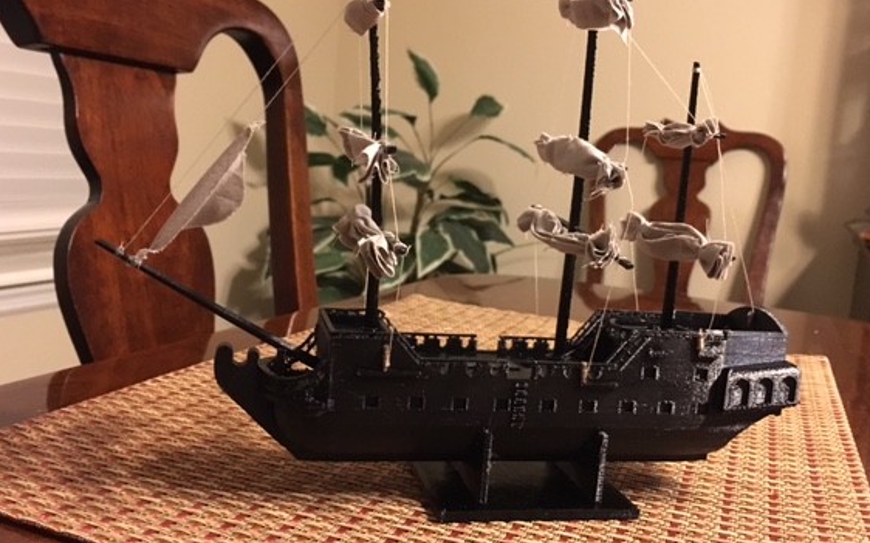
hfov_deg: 55.3
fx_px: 830
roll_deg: -4.3
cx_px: 454
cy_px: 254
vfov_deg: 36.2
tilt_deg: -6.0
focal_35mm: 35
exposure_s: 1/15
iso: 500
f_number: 2.2
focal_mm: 4.15
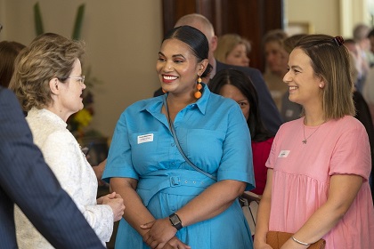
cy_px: 124
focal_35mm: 135
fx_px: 1402
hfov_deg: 15.2
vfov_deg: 10.2
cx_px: 187
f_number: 3.5
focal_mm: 135
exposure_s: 1/125
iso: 1600
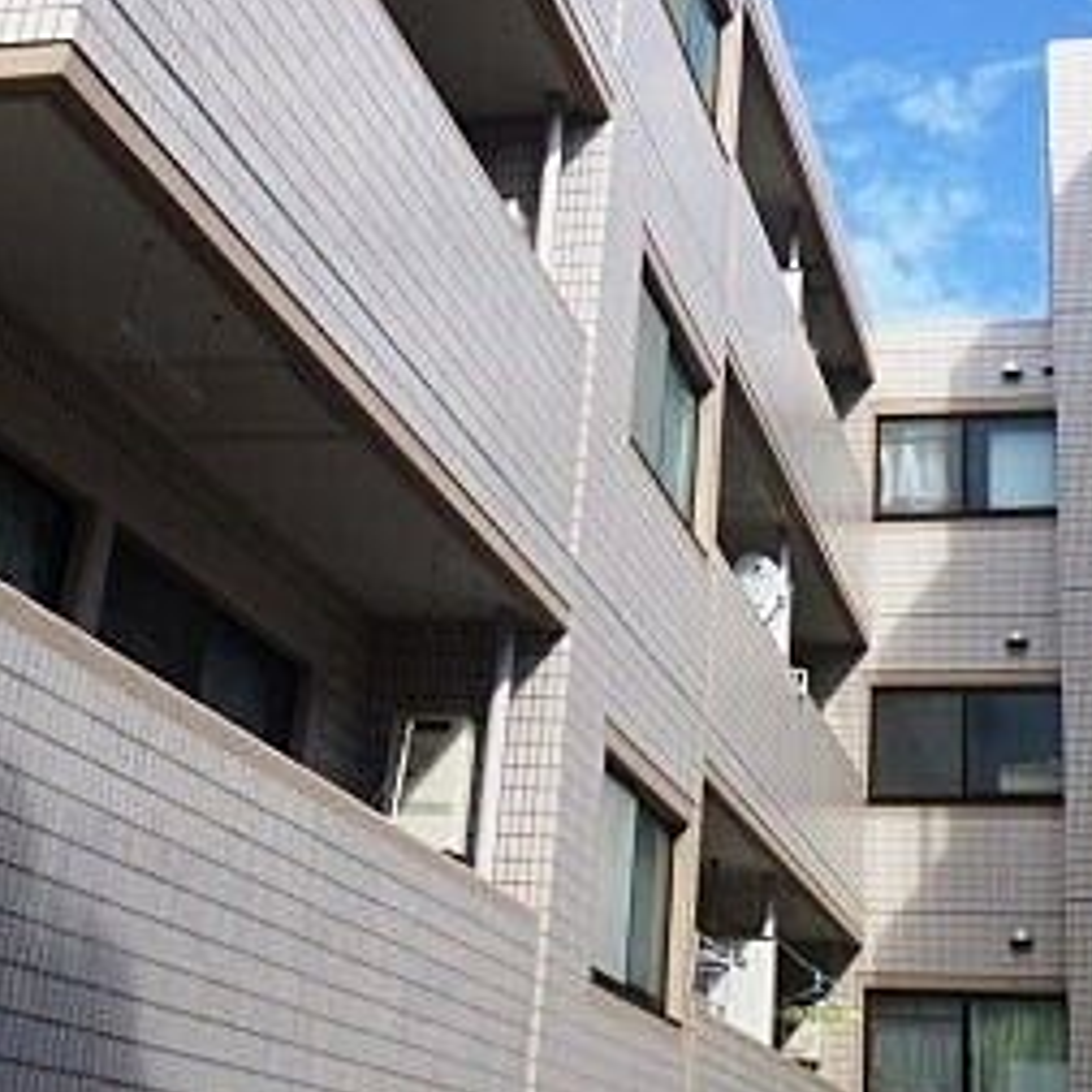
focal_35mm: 56
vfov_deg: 30.0
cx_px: 673
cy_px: 246
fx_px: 1999
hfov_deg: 30.4
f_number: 3.1
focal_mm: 4.5
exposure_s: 1/1000
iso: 100
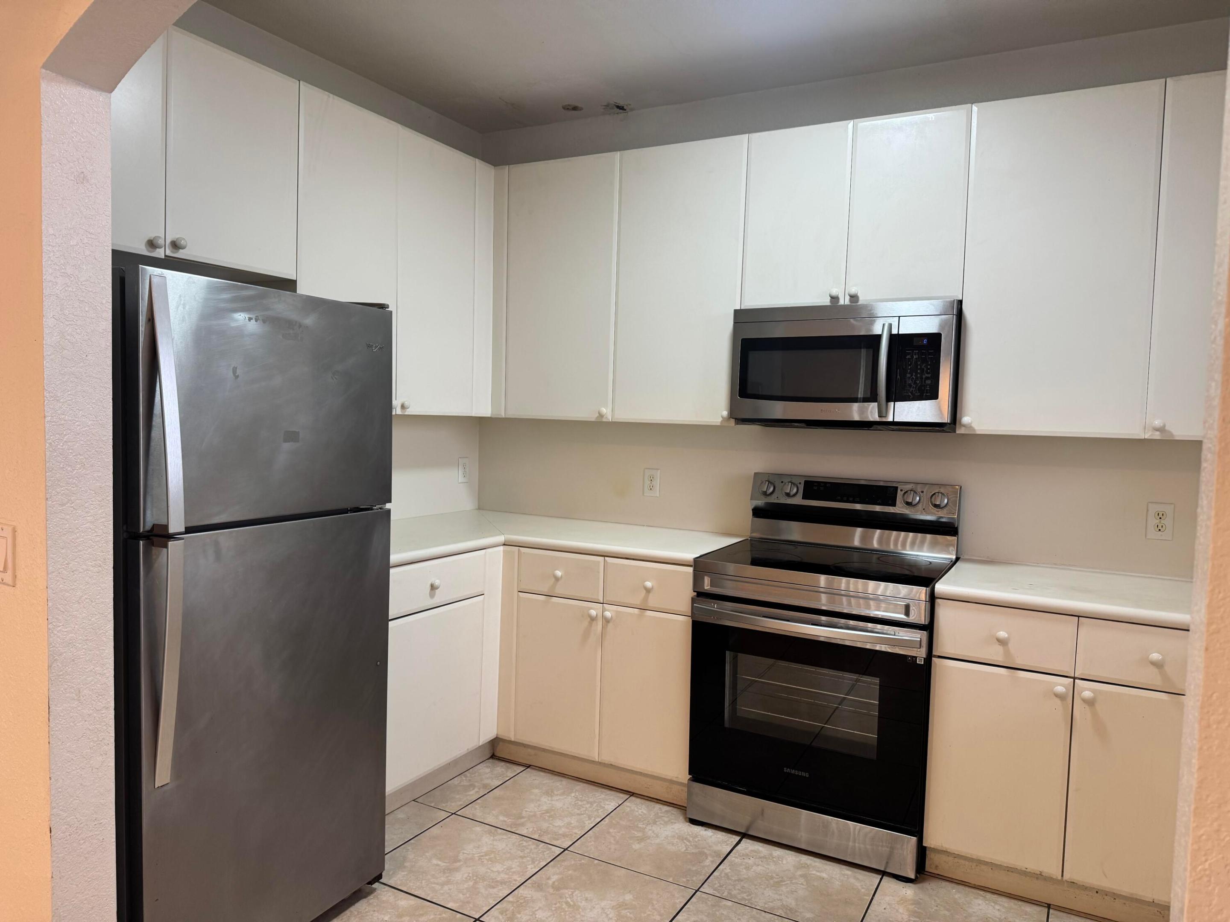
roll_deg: -2.3
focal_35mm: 24
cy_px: 461
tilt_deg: -3.8
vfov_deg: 56.8
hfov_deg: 71.6
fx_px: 853
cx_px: 615
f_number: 1.78
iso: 125
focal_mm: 6.76
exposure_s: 1/120
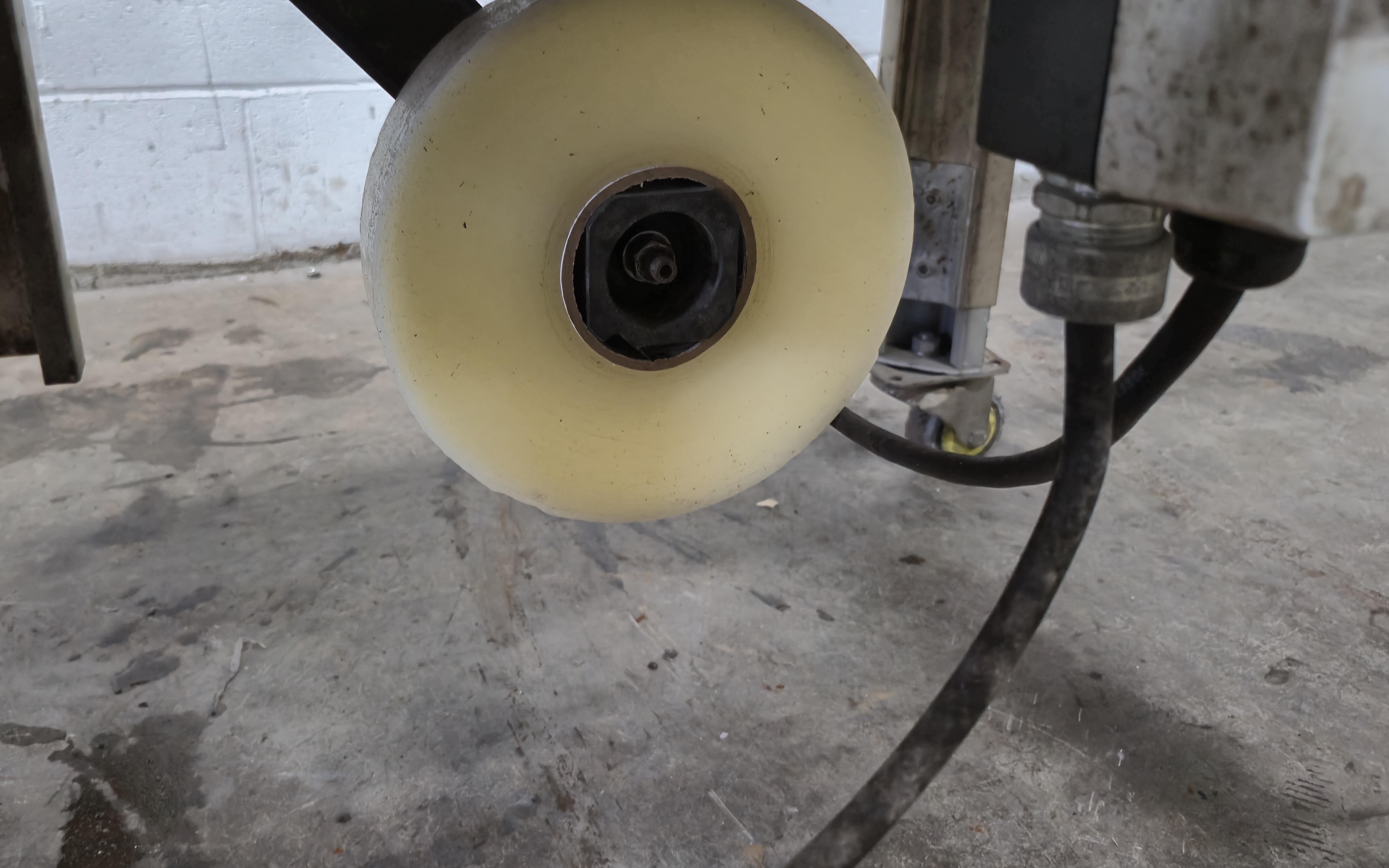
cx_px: 606
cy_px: 322
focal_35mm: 28
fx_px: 1060
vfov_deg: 44.2
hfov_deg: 66.2
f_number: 1.8
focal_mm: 5.4
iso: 200
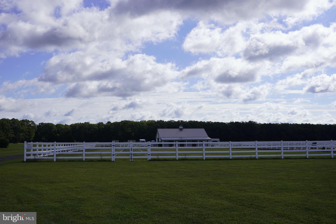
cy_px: 112
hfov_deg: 46.4
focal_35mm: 42
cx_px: 168
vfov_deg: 31.9
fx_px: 392
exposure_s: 1/320
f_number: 11
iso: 100
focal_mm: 28
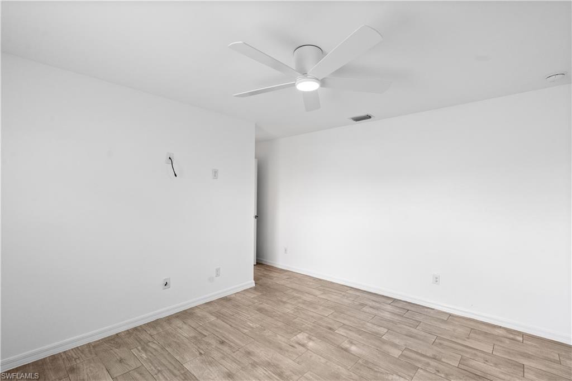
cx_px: 286
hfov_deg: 96.8
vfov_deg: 73.7
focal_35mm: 16
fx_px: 254
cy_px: 190
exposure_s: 1/40
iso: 400
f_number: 8
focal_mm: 16
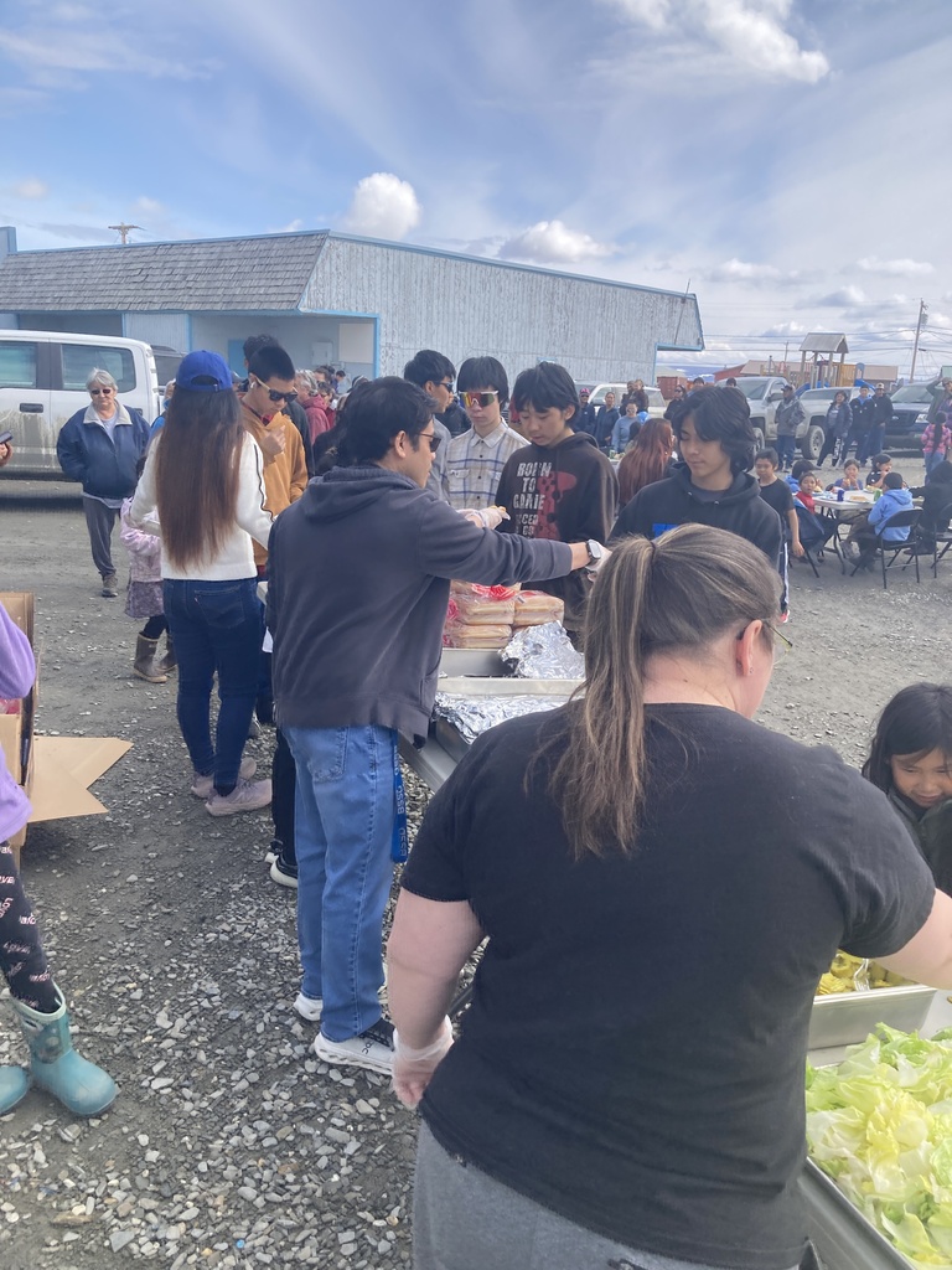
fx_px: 1027
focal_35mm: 28
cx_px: 476
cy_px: 635
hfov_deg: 49.7
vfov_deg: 63.4
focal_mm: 3.99
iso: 20
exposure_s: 1/1350
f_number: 1.8
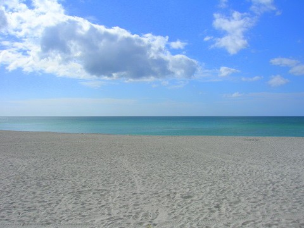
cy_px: 114
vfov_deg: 41.8
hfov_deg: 54.0
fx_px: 299
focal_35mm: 34
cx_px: 152
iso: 50
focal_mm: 5.7
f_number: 4.9
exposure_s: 1/888
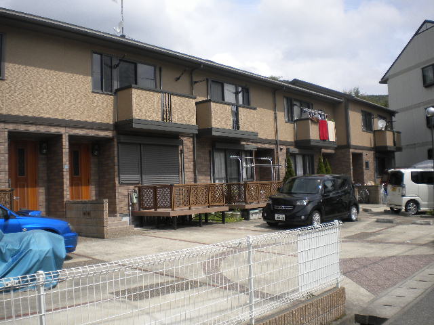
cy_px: 162
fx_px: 439
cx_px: 217
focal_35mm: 35
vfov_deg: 40.7
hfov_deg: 52.6
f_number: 4.6
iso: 80
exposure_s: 1/764
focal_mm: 6.3
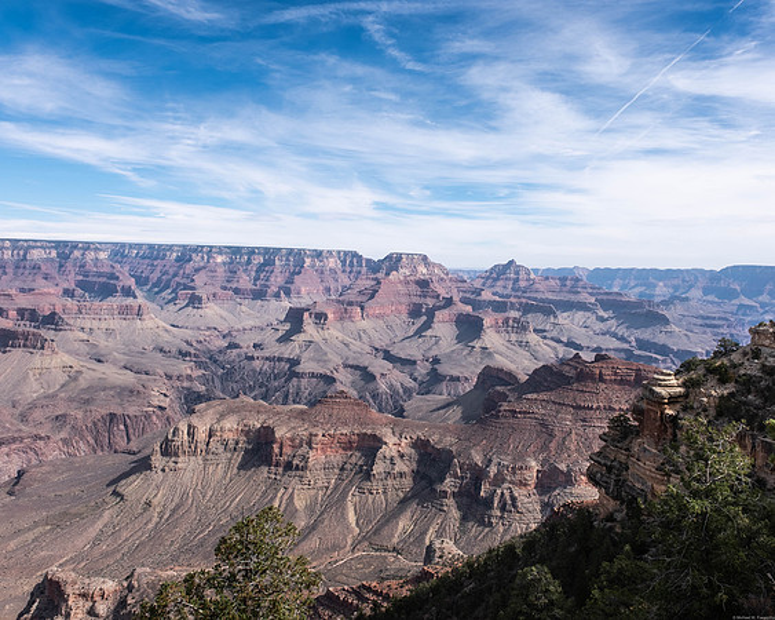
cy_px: 310
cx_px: 418
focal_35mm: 27
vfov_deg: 53.1
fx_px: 620
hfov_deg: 63.9
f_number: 7.1
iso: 200
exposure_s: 1/550
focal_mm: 16
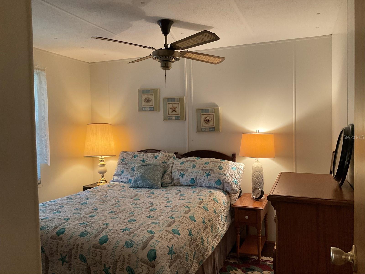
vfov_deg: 48.2
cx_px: 182
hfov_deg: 61.7
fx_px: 306
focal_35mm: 29
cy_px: 137
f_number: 1.8
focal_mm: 3
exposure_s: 1/60
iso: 160
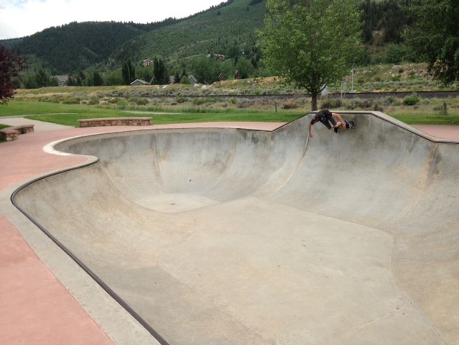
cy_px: 172
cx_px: 230
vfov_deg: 42.9
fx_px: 438
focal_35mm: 33
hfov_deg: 55.4
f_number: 2.4
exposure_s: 1/638
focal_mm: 4.12
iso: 50
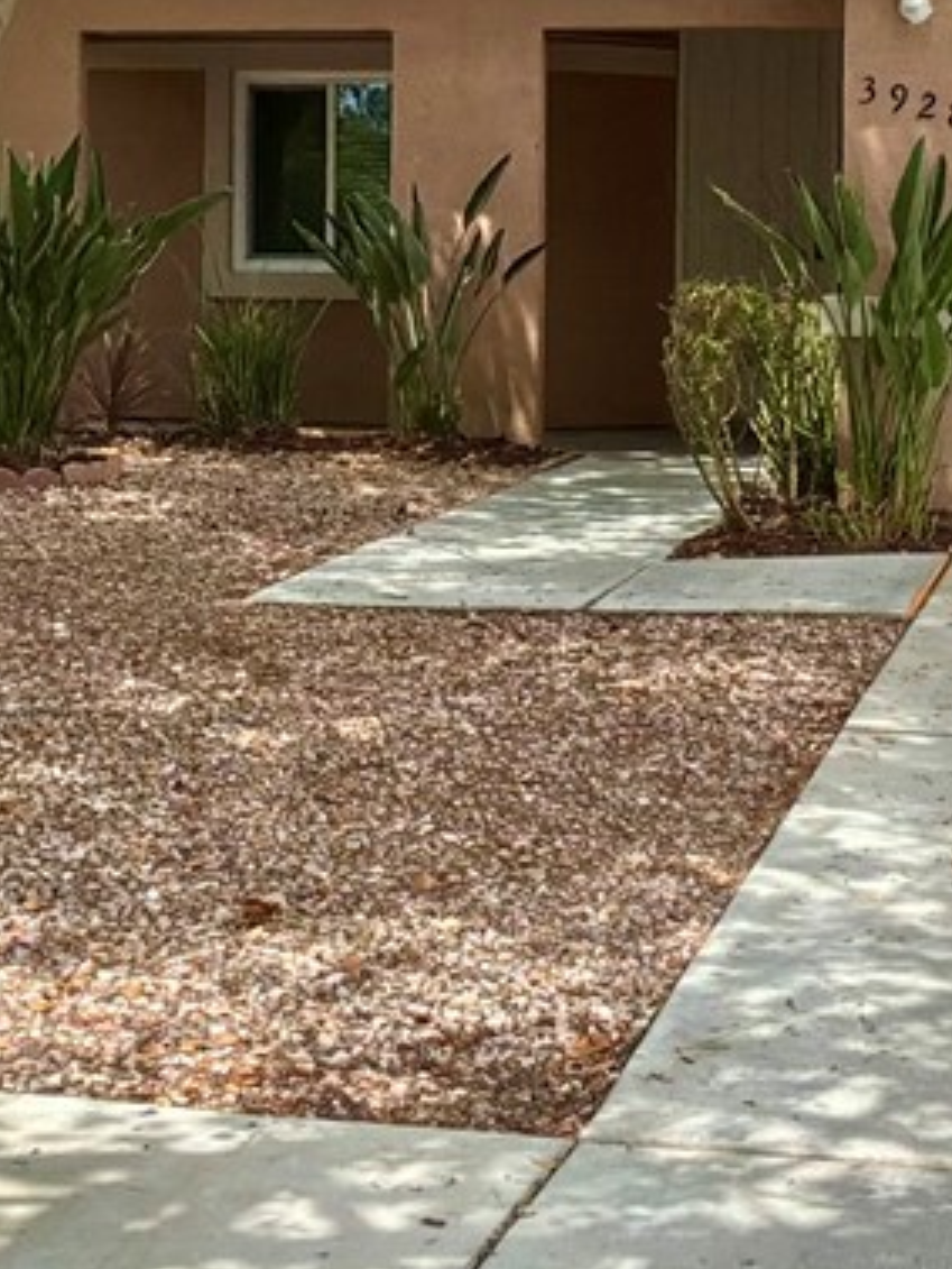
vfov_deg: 25.3
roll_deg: -0.5
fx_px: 2785
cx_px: 575
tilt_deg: -0.2
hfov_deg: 19.4
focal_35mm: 76
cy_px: 310
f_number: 1.8
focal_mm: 3
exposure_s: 1/6536
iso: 100
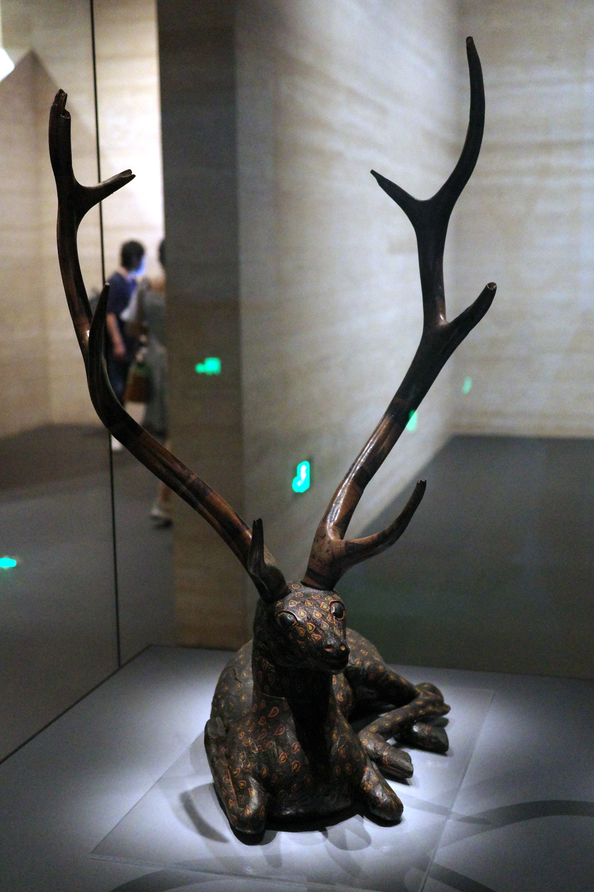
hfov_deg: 33.4
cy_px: 446
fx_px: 990
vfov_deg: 48.5
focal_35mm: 40
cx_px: 297
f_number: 2.8
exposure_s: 1/40
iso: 3200
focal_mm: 26
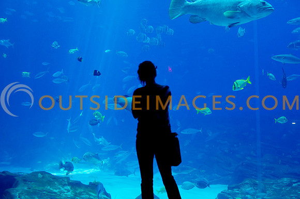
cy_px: 100
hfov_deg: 39.6
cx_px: 150
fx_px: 416
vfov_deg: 27.0
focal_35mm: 50
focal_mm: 50
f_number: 4
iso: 2000
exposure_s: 1/160
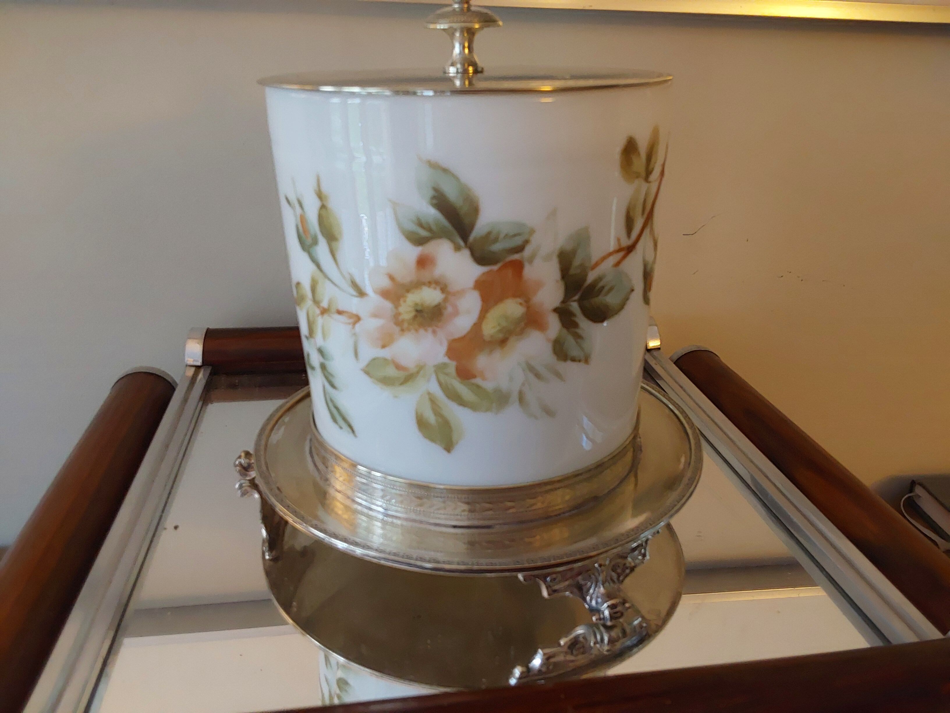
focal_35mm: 28
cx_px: 475
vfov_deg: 49.7
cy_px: 356
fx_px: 768
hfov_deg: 63.4
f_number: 1.9
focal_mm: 2.91
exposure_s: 1/33
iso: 320
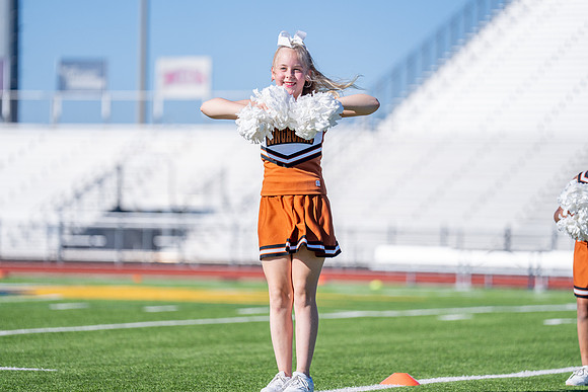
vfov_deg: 7.9
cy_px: 186
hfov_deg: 11.8
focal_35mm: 174
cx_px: 280
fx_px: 2850
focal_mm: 164
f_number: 2.8
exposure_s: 1/2500
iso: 100
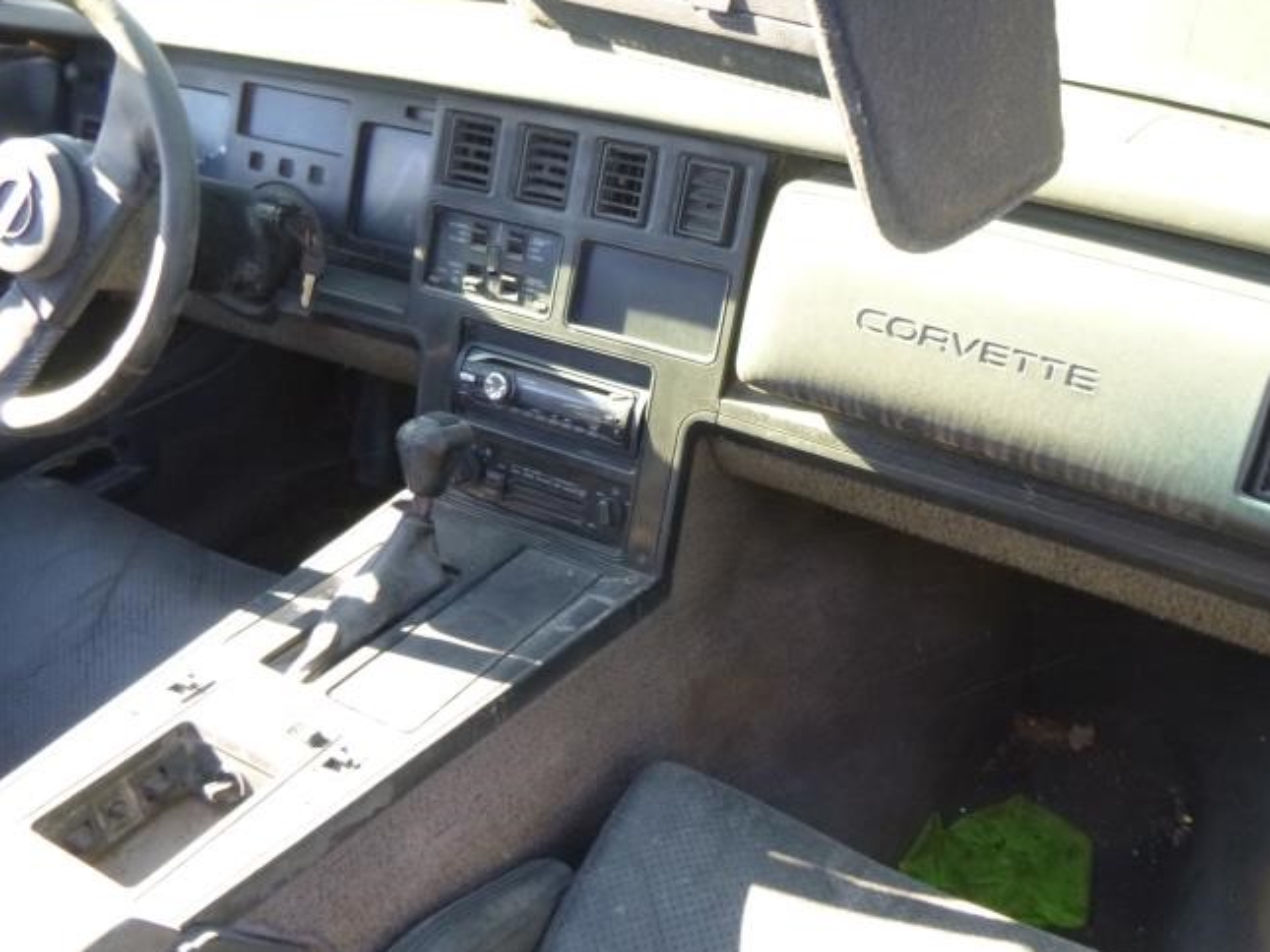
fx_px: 1138
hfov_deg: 58.1
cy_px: 482
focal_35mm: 31
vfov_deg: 45.5
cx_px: 723
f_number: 3.9
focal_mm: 4.5
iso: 250
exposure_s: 1/60
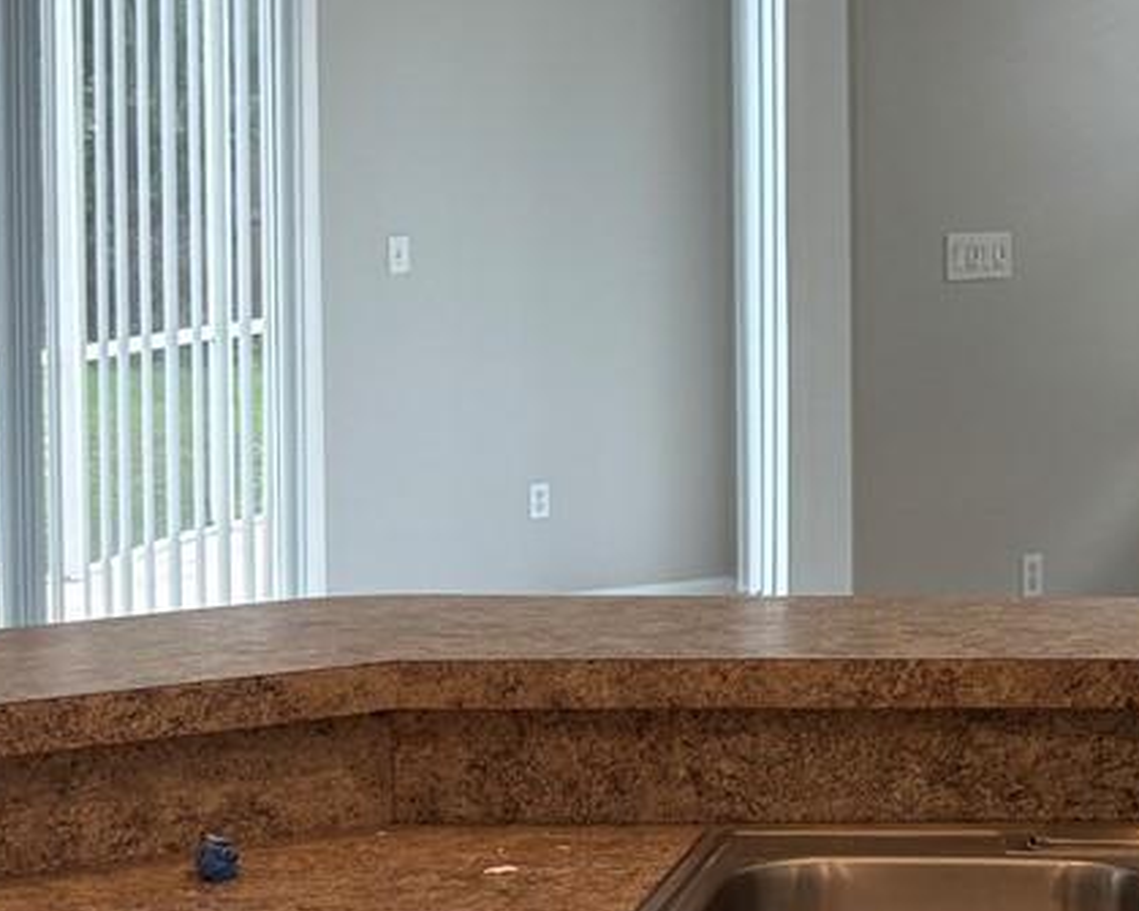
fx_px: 3269
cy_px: 324
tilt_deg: -2.4
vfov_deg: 15.8
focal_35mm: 97
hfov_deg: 18.9
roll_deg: +1.1
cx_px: 1267
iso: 80
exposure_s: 1/120
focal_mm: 5.96
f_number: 1.6
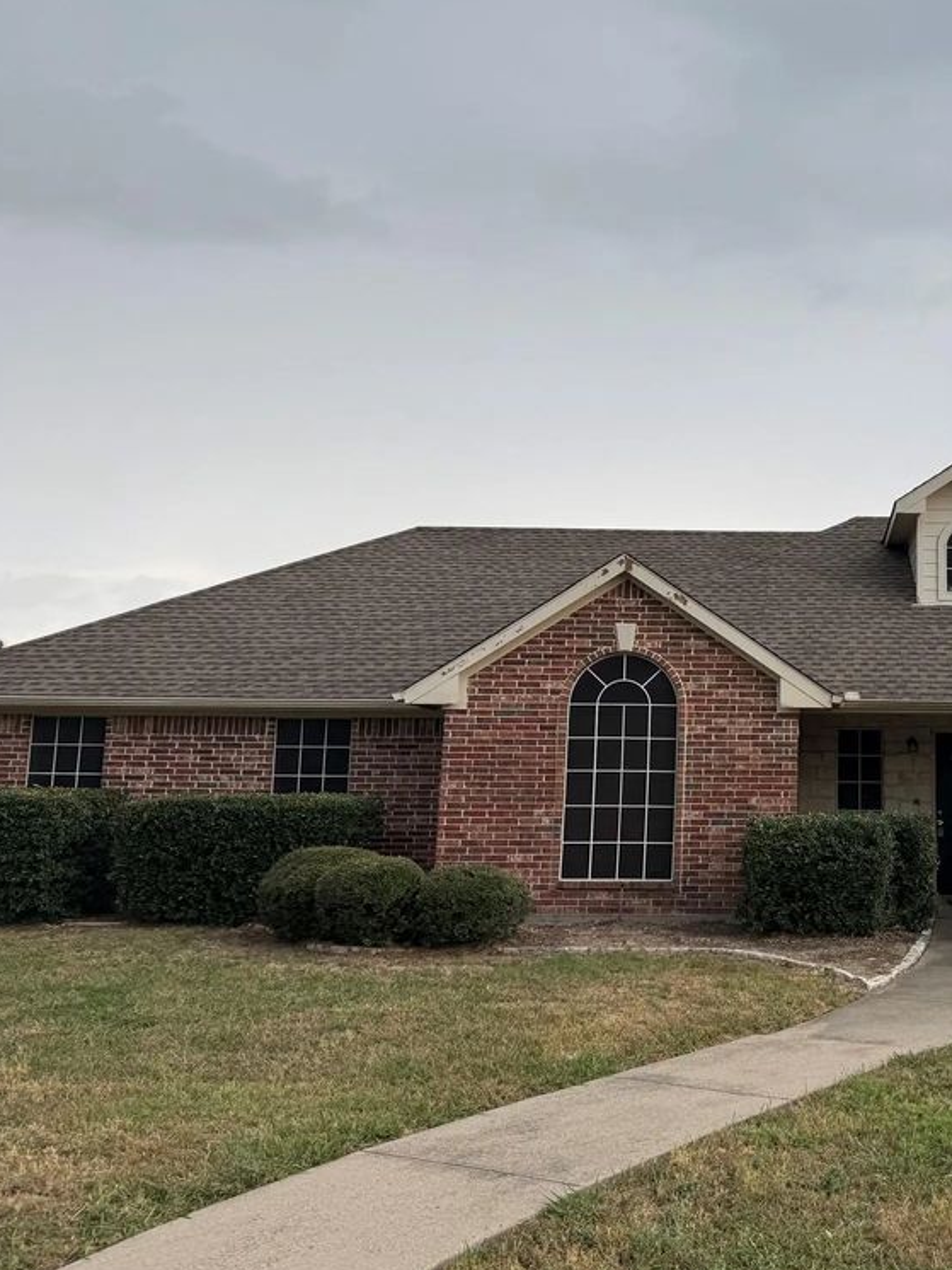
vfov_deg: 55.3
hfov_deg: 40.5
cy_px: 638
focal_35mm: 33
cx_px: 807
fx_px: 1210
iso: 80
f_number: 1.78
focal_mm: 6.76
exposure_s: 1/559
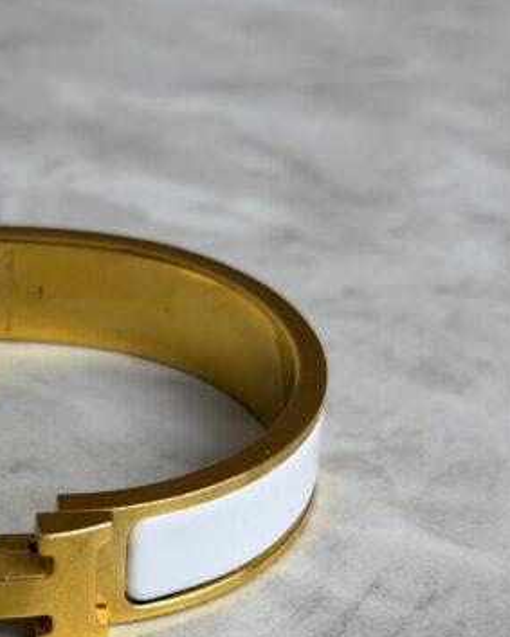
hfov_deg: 14.3
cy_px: 443
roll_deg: -0.1
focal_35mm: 106
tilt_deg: -33.3
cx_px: -23
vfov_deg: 18.0
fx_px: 2001
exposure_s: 1/216
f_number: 1.78
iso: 50
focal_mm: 6.76
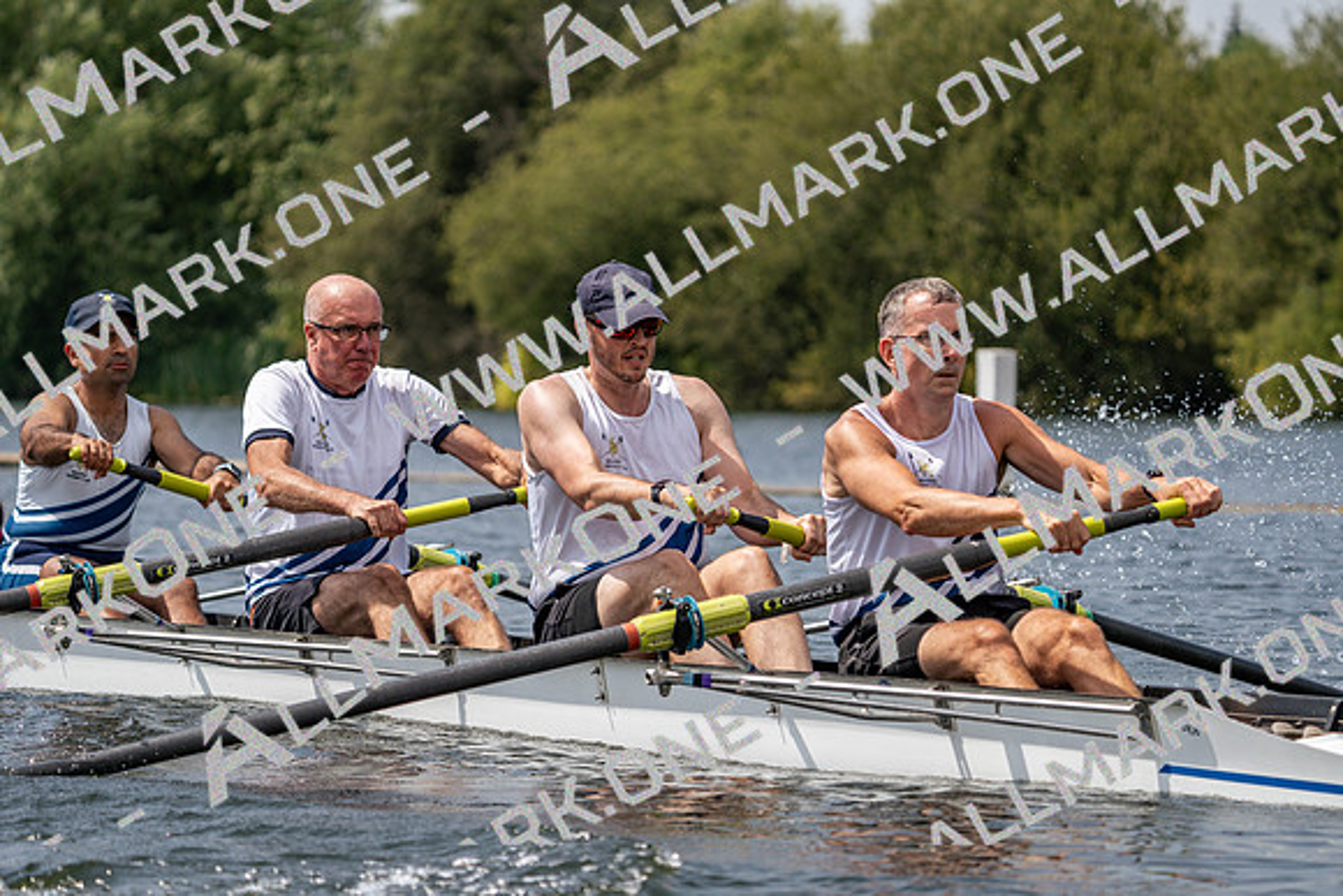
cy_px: 448
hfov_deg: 10.3
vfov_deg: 6.9
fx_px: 7463
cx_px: 672
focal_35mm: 200
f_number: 5.6
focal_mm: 200
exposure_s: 1/1600
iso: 200
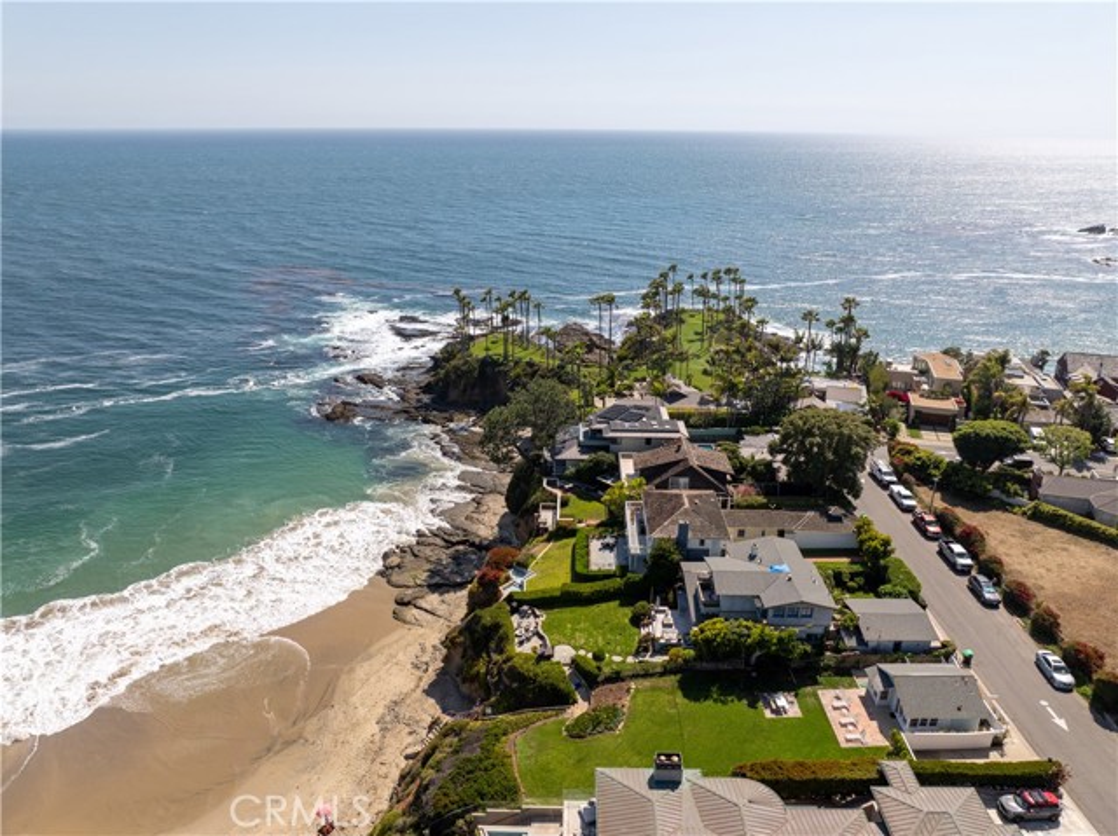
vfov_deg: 56.8
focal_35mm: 24
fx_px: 775
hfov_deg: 71.6
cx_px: 559
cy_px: 418
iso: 140
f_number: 2.8
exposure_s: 1/6400
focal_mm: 12.29
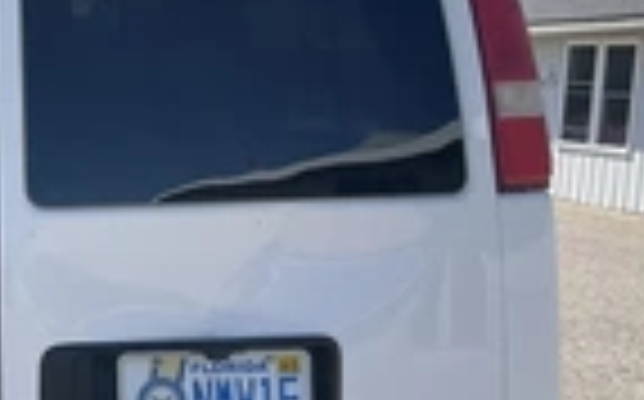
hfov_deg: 22.8
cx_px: -54
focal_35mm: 86
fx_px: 1508
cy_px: 328
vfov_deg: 15.0
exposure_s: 1/1412
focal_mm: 3
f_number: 1.8
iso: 25
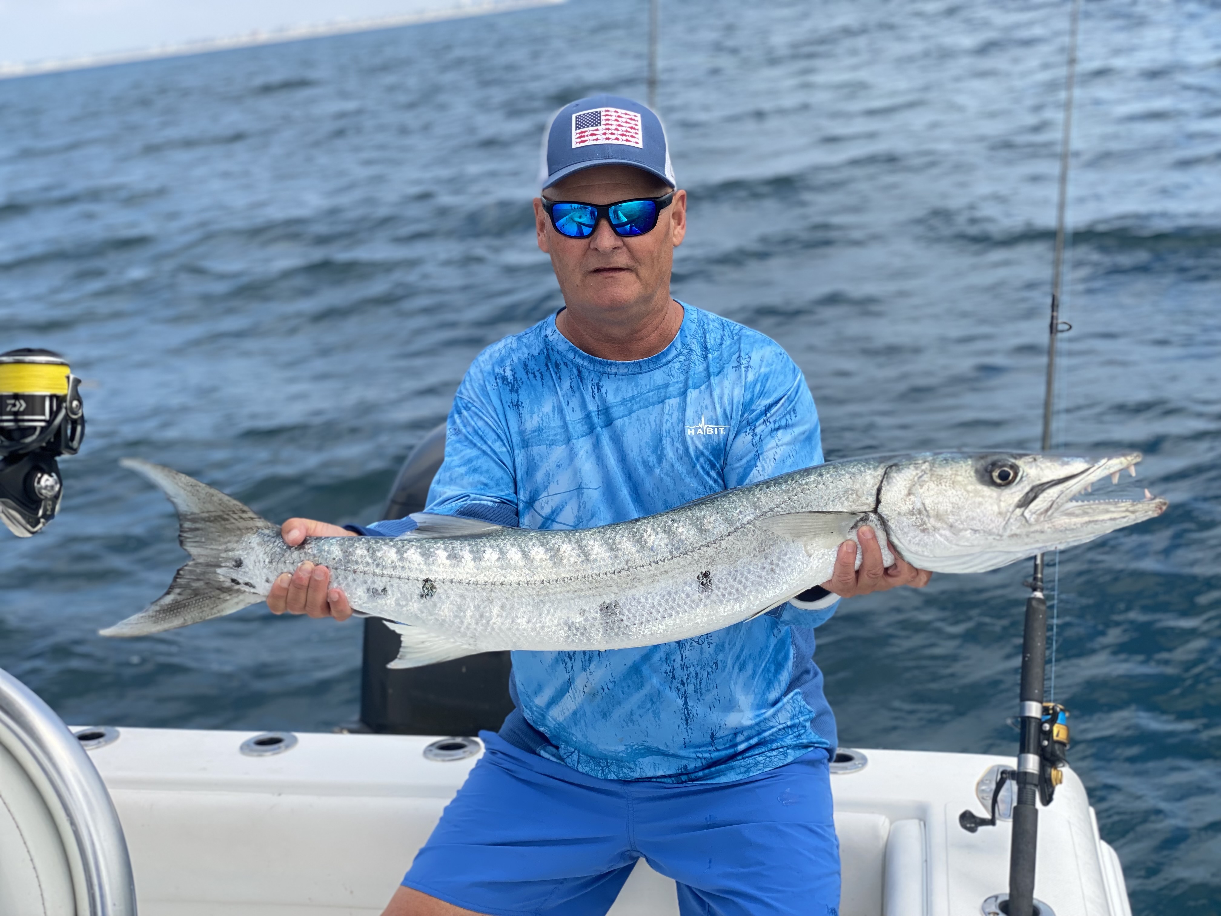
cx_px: 610
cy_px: 458
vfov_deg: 28.0
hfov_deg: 36.8
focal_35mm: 52
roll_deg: +8.0
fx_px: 1834
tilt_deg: -11.4
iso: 20
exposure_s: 1/978
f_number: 2
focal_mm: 6
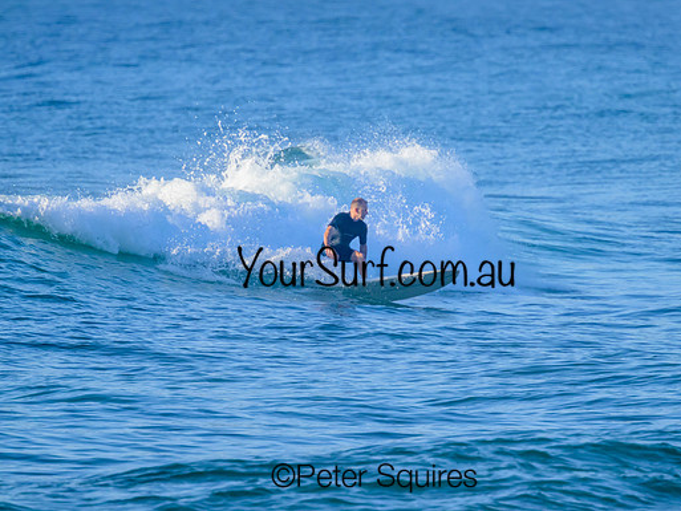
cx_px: 374
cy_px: 256
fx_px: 17120
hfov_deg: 2.3
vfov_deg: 1.7
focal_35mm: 870
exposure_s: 1/2000
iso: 5000
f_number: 11
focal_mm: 800
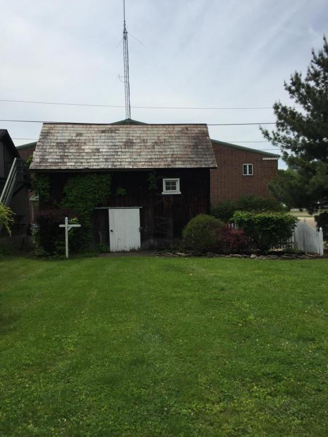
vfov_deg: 61.7
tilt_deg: +0.5
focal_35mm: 29
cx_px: 164
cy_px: 218
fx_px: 366
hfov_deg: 48.2
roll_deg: +0.2
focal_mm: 4.15
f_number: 2.2
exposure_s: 1/3968
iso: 32
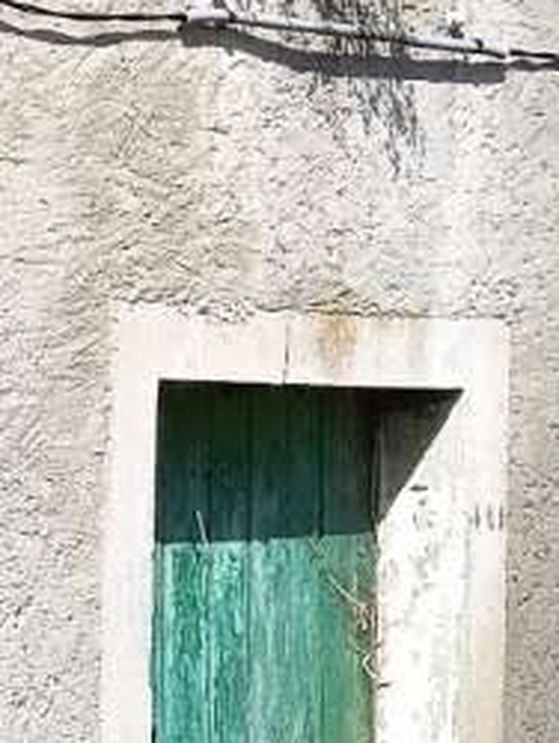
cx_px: -825
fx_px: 3095
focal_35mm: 144
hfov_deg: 9.2
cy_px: 410
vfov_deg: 13.7
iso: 50
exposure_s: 1/408
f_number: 1.7
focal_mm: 5.24
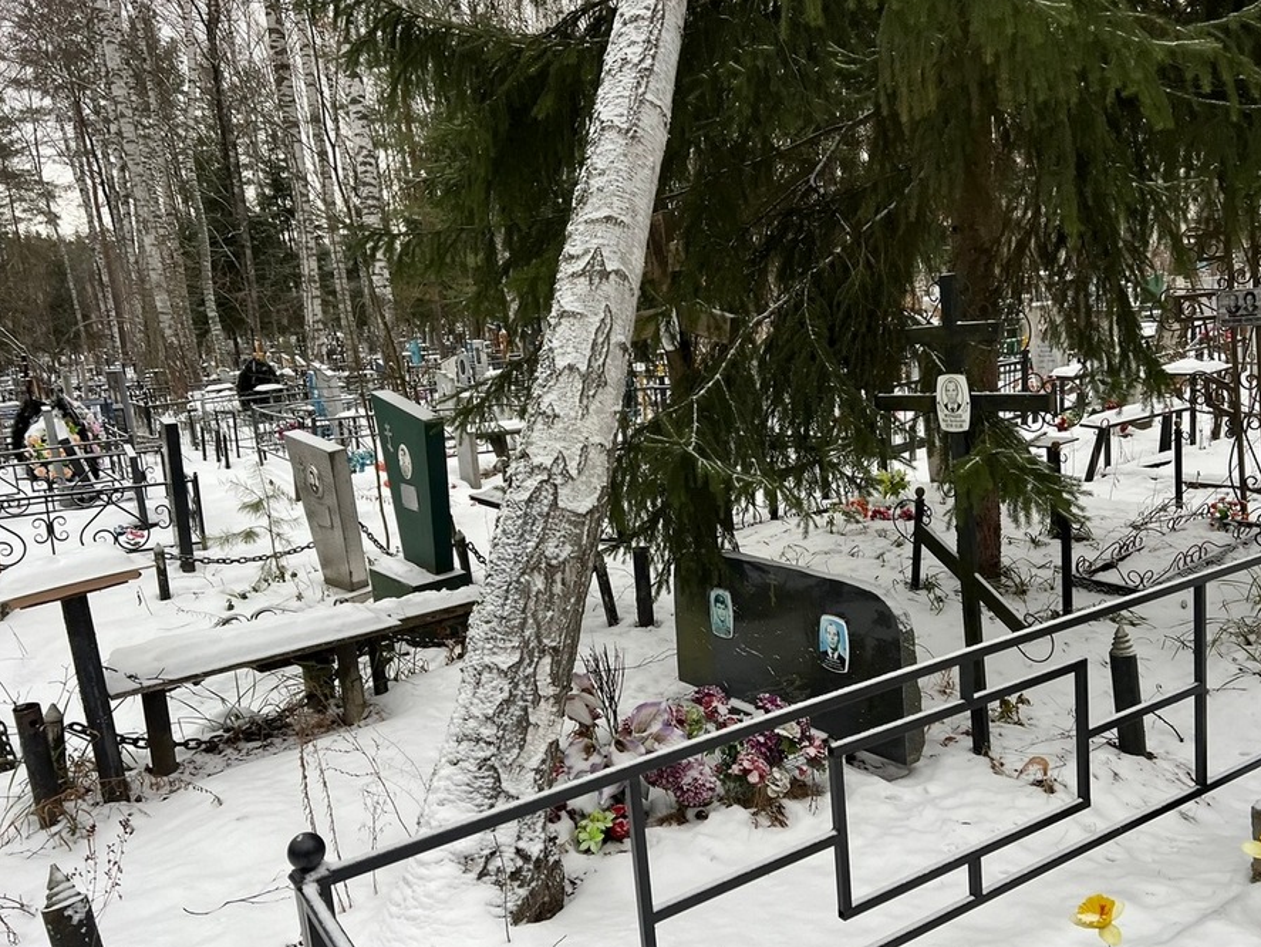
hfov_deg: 59.9
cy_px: 513
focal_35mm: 30
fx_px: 1093
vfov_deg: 46.8
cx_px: 680
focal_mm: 5.7
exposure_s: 1/121
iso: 80
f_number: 1.5
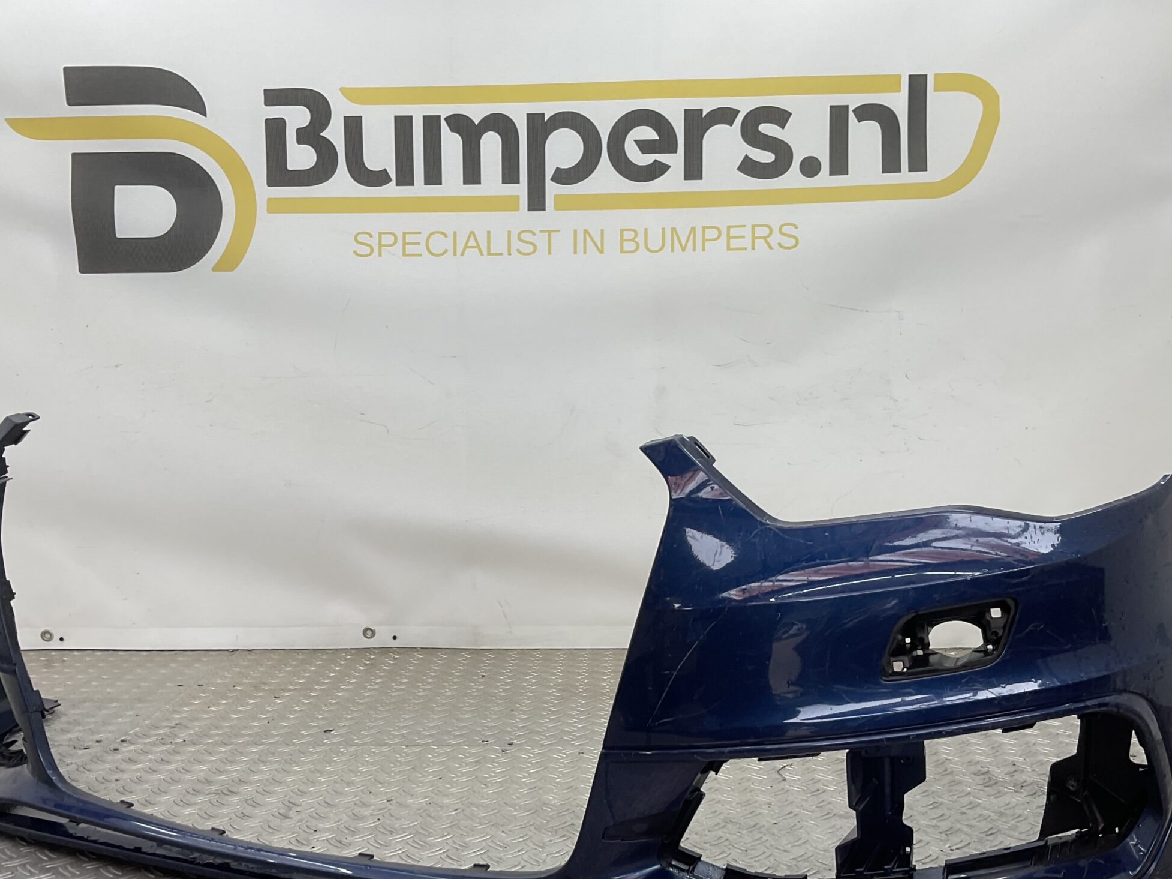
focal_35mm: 38
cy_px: 560
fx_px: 1286
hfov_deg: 49.0
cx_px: 576
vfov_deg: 37.4
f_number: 1.8
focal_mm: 3
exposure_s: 1/120
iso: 20
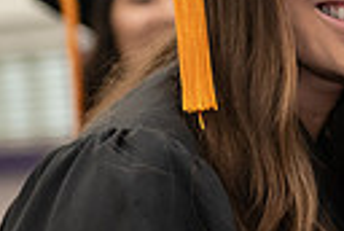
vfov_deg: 4.9
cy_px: 114
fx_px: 2682
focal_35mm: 280
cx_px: 384
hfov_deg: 7.3
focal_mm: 62
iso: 2000
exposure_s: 1/160
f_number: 3.2
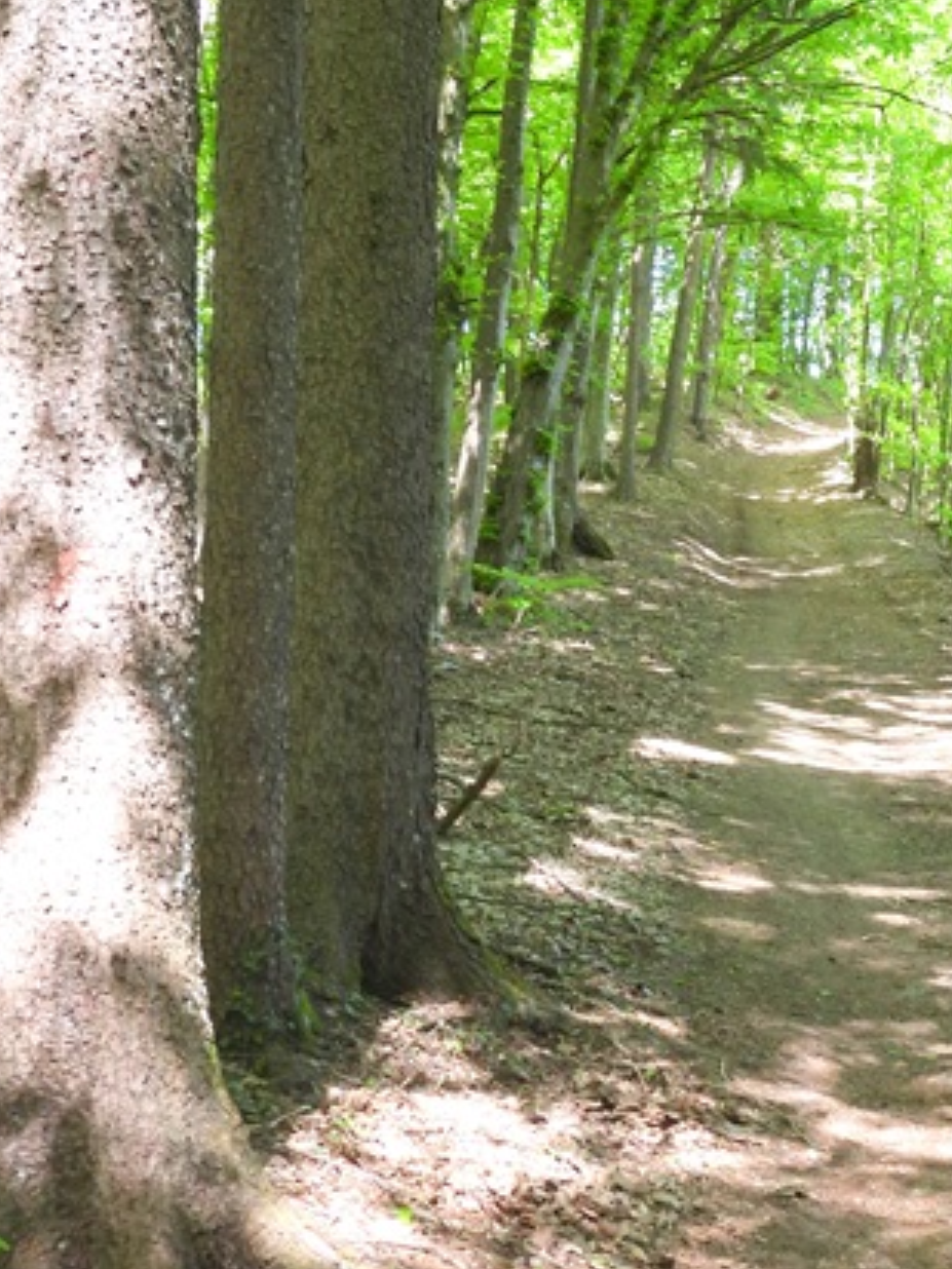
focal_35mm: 68
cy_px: 634
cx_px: 826
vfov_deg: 28.6
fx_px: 2493
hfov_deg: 21.2
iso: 100
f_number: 3.2
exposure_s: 1/40
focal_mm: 6.2
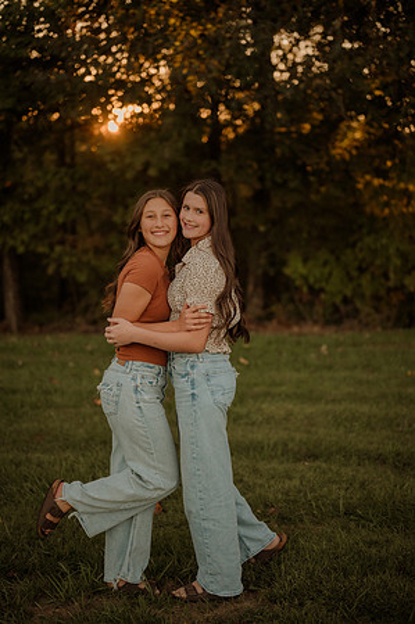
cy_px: 312
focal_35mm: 50
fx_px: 867
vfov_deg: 39.6
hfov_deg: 26.9
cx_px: 208
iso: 250
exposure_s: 1/640
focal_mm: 50
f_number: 2
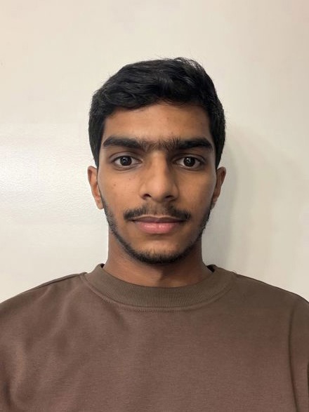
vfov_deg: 60.0
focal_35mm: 30
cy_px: 206
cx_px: 154
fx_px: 357
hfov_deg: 46.8
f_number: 1.9
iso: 320
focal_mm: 2.71
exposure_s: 1/60
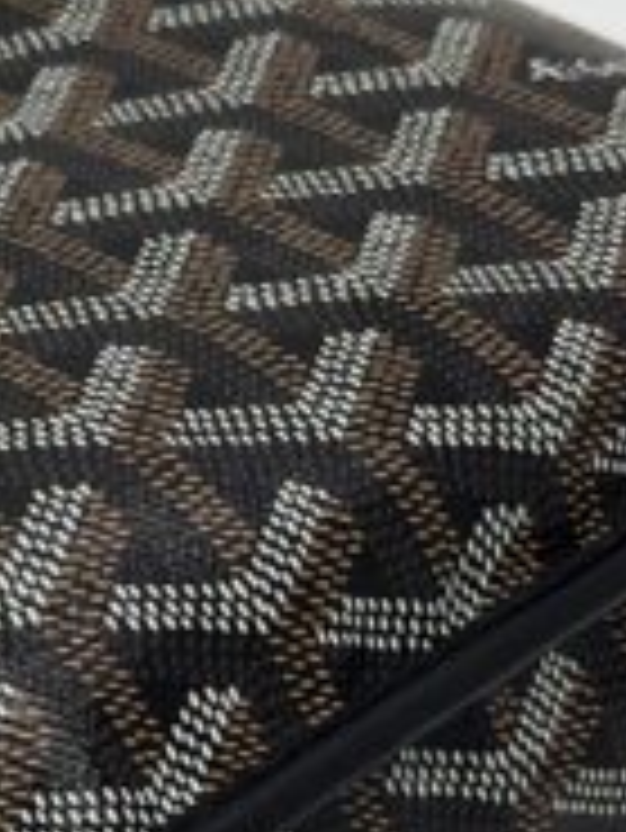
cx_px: -513
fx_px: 3468
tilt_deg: -48.4
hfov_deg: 9.8
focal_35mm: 144
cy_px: 742
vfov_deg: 13.6
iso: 40
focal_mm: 5.7
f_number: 1.5
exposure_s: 1/244
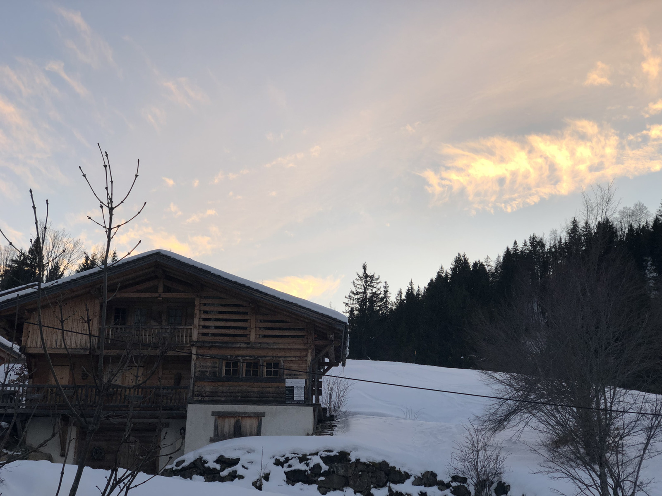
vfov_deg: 28.0
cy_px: 248
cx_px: 331
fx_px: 994
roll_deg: -0.9
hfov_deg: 36.8
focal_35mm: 52
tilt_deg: +18.6
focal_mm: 6
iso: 16
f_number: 2.4
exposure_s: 1/50
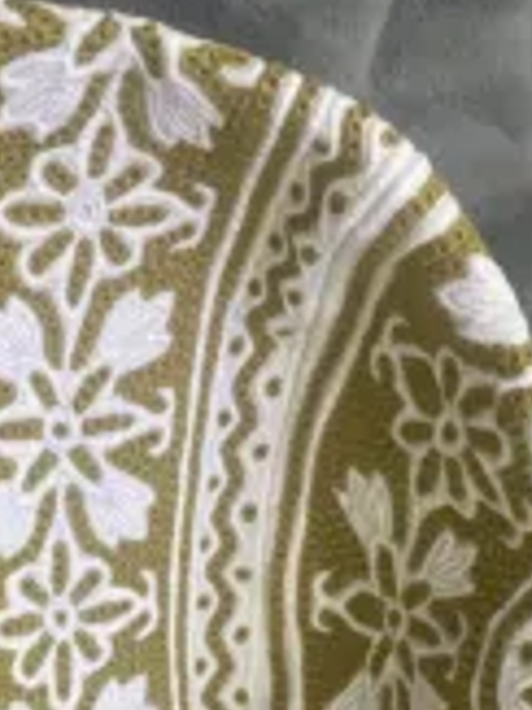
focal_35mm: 64
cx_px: 0
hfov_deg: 22.1
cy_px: 649
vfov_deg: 29.0
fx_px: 1313
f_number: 1.8
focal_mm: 4.25
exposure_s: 1/50
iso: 500
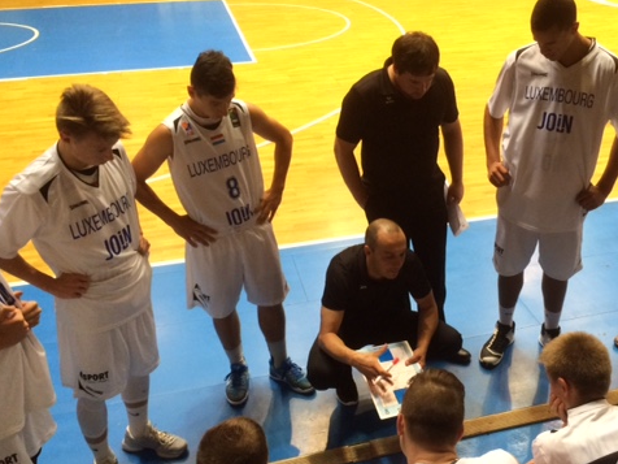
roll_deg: +2.1
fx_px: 696
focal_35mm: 39
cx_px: 389
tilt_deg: -30.0
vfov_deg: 36.8
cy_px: 227
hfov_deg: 47.4
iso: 80
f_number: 2.2
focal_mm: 4.15
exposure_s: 1/33
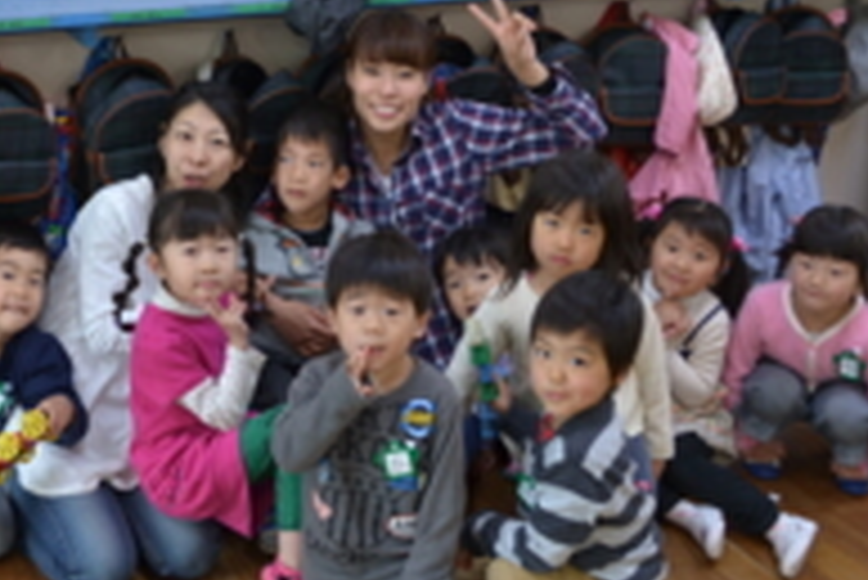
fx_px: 1351
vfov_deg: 24.1
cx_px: 301
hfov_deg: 35.3
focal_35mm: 56
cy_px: 182
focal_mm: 18
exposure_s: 1/30
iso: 220
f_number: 3.5
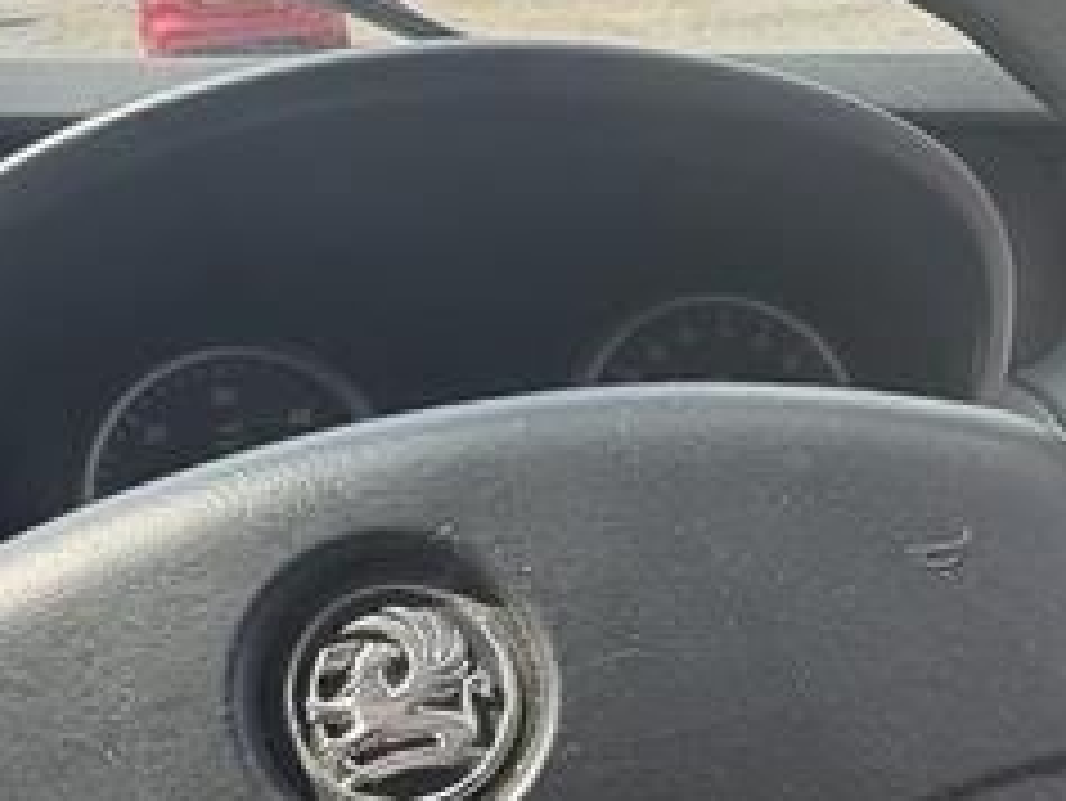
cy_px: 770
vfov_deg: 26.3
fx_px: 1633
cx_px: 711
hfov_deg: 35.8
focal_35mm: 53
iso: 64
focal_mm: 2.22
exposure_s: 1/236
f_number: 2.2
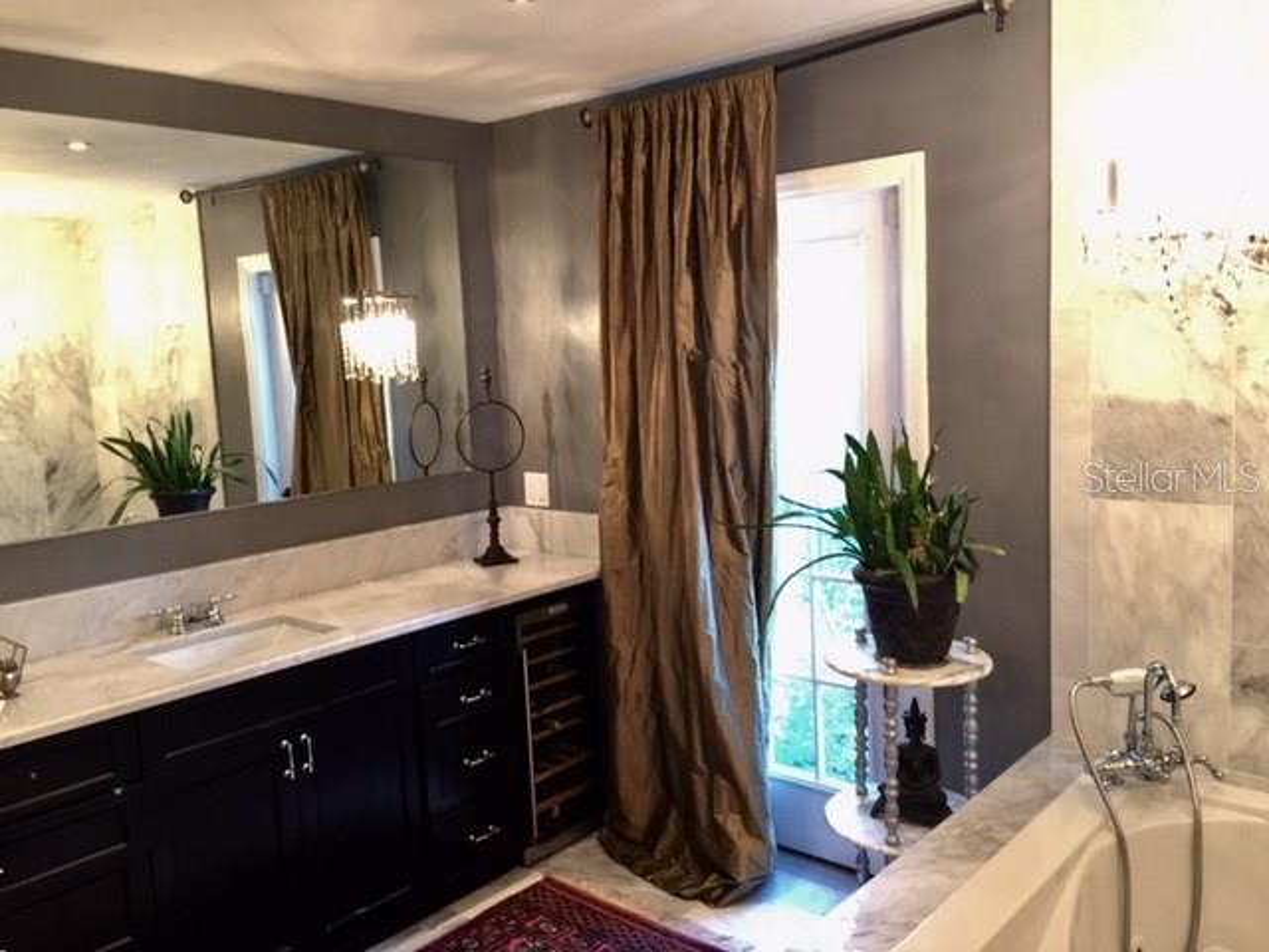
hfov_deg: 61.7
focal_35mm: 29
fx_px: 1063
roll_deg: +3.0
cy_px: 476
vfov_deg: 48.2
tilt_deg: -6.7
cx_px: 634
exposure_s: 1/15
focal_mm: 4.15
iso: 100
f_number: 2.2
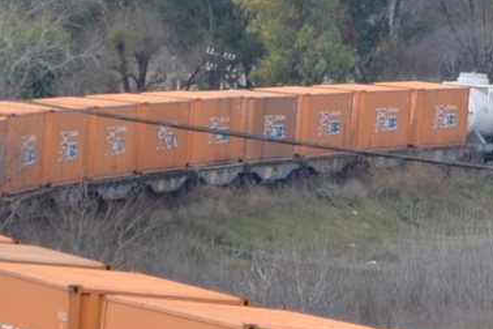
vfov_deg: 1.8
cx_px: 876
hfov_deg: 2.8
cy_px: 427
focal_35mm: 746
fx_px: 10215
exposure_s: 1/160
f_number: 5.6
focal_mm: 98
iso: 100
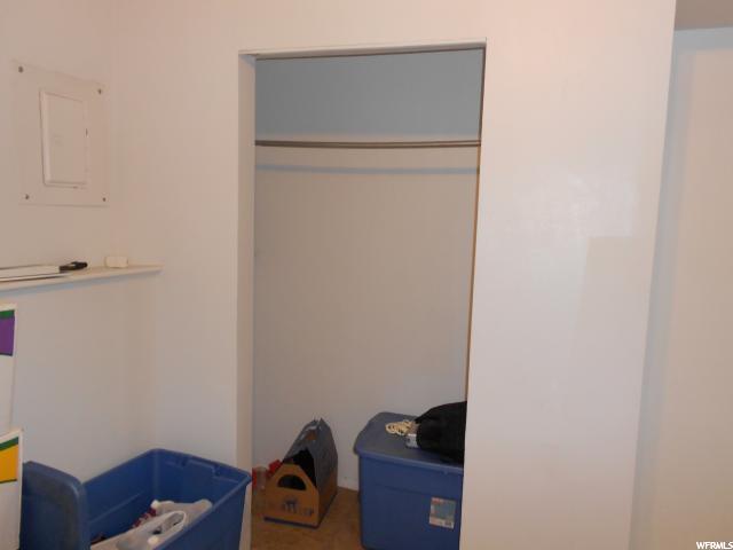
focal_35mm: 26
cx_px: 366
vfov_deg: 53.1
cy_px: 275
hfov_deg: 67.3
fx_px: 551
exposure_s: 1/25
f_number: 3.2
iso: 200
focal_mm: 4.6
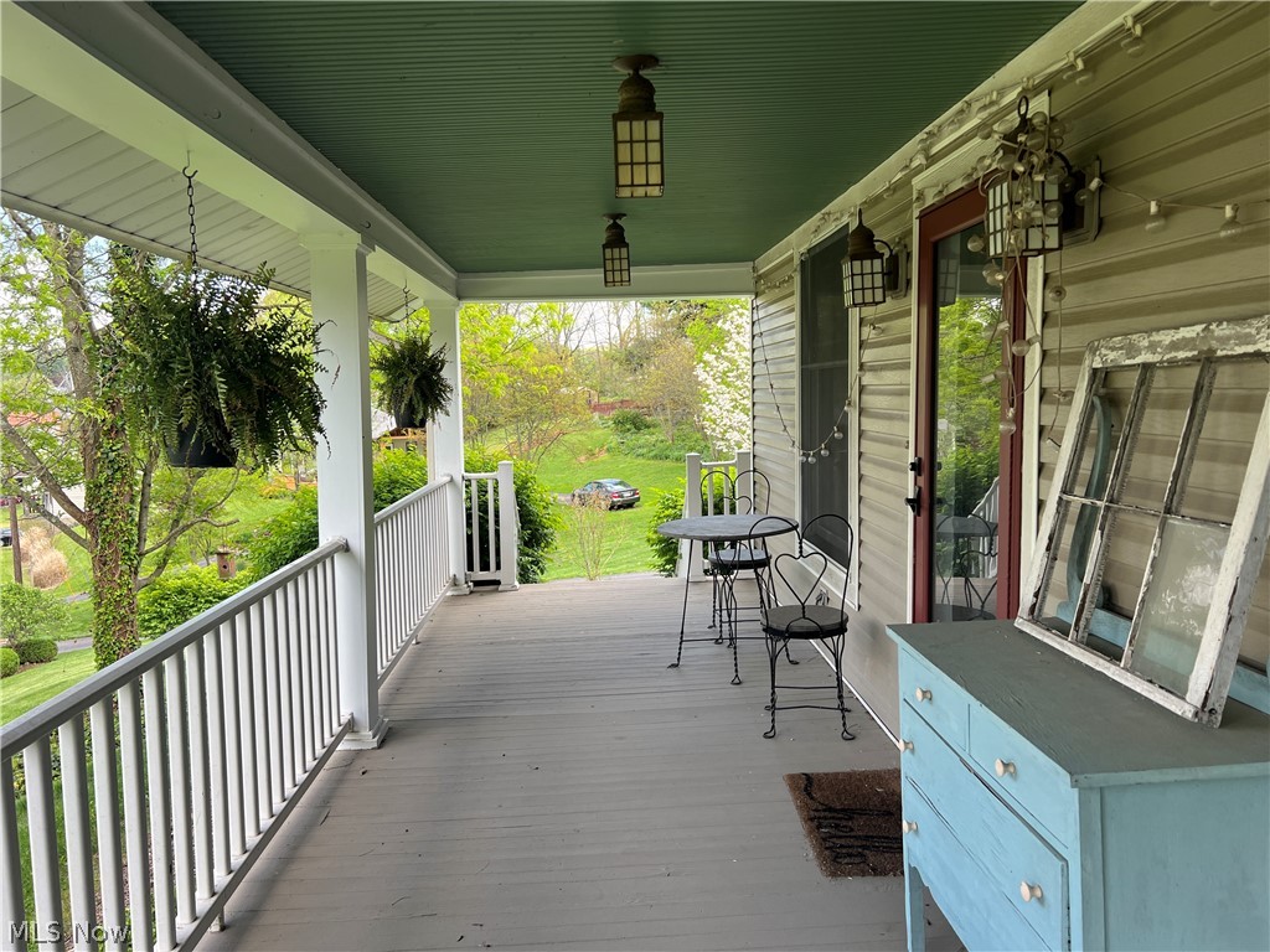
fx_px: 954
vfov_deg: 53.1
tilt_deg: -5.7
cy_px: 476
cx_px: 635
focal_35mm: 26
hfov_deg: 67.3
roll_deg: +2.1
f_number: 1.5
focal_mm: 5.7
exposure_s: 1/499
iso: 50
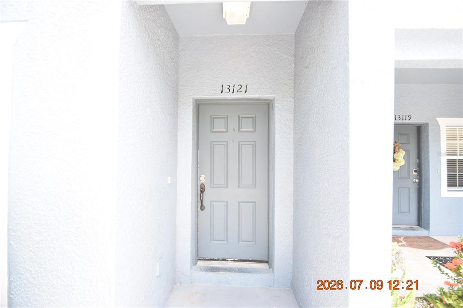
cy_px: 154
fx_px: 193
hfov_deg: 100.4
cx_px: 232
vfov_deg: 77.3
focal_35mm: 15
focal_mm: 10
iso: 400
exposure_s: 1/125
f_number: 5.6
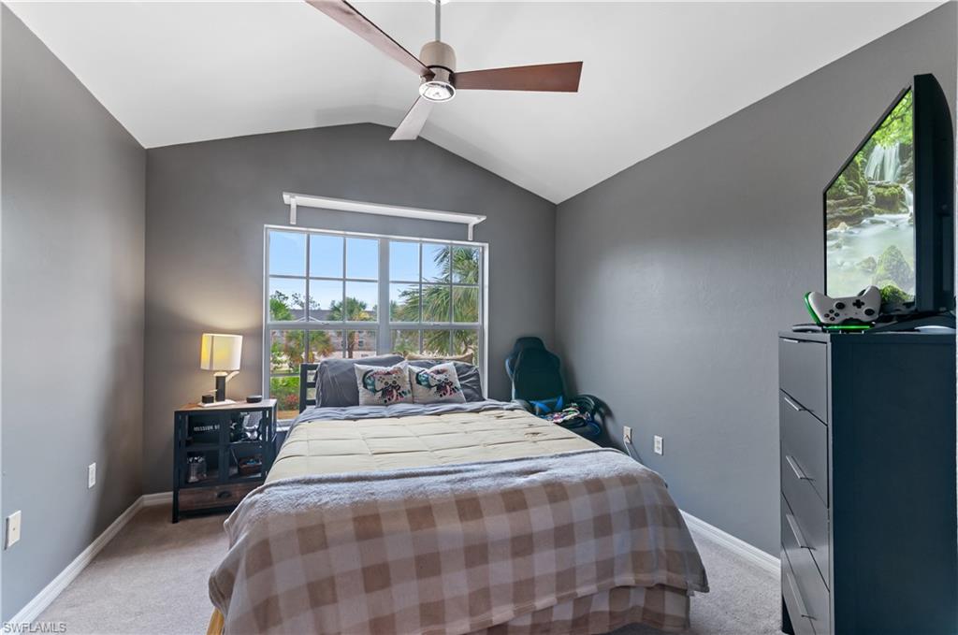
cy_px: 318
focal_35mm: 15
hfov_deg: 100.5
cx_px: 479
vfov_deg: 77.1
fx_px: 398
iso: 200
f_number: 8
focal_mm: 10
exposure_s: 1/3
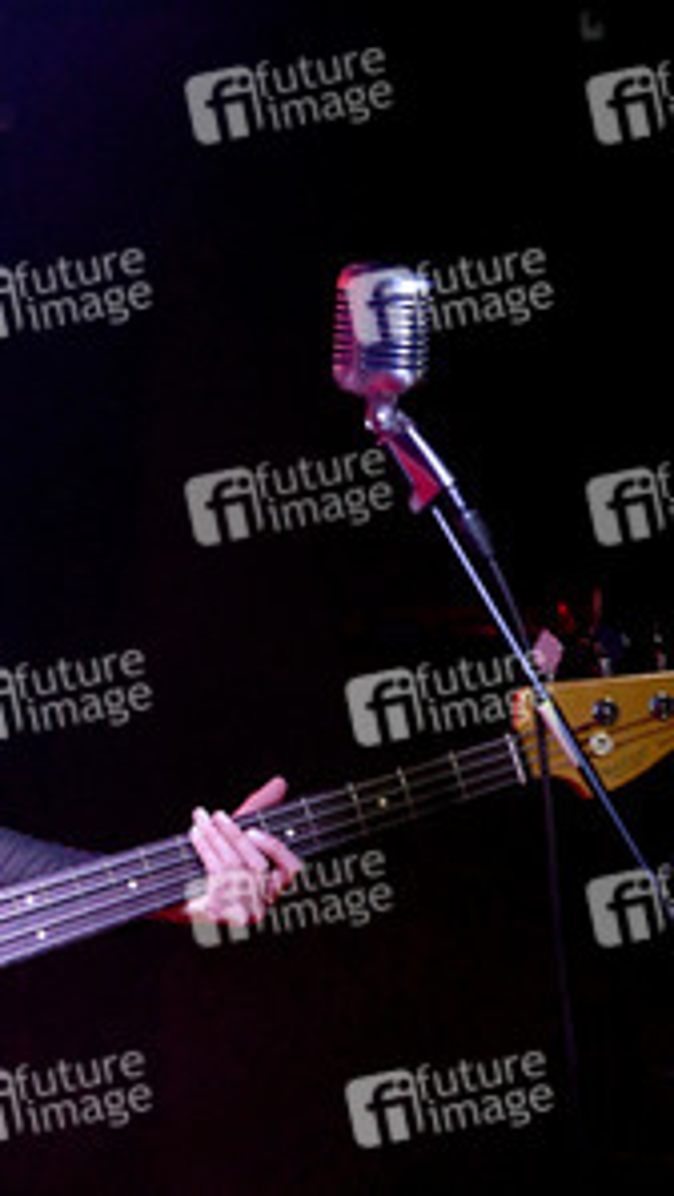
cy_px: 598
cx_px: -58
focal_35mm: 206
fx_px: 6534
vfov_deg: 10.5
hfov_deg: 5.9
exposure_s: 1/160
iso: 2000
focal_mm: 130
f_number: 3.5
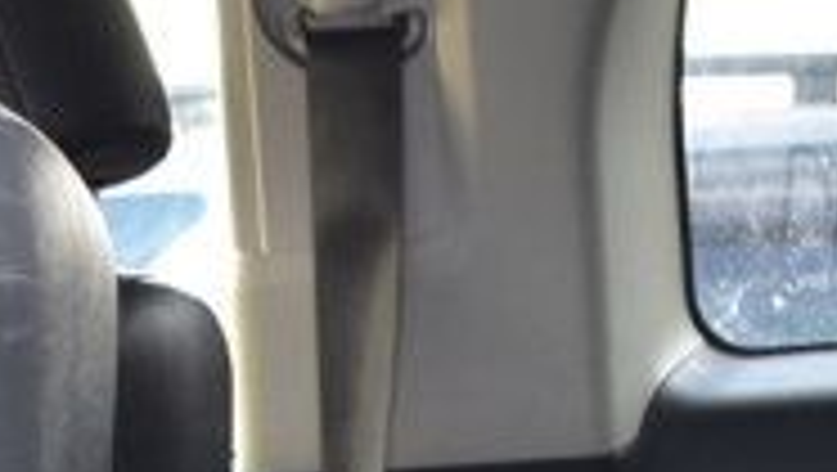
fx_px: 5753
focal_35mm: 259
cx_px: 855
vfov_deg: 4.6
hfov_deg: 8.3
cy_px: 1169
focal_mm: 30
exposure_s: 1/15
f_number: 6.3
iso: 450
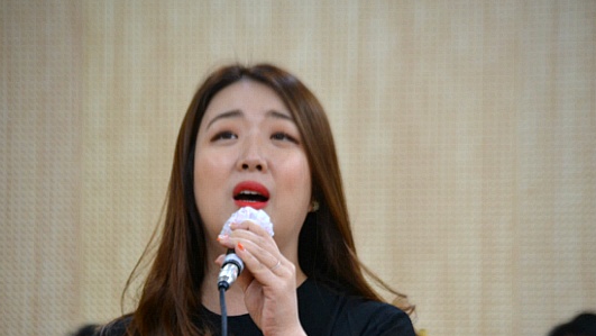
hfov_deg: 10.2
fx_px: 3351
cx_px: 294
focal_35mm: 212
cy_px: 212
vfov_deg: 5.7
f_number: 4.8
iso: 1000
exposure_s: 1/125
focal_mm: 112
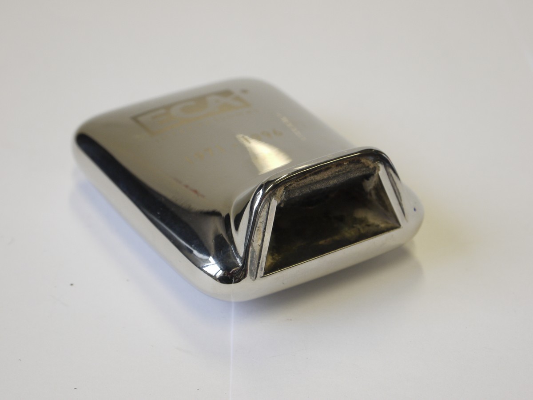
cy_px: 200
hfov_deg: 23.3
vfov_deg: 17.6
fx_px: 1293
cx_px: 266
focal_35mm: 84
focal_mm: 42
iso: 400
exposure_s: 1/40
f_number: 8
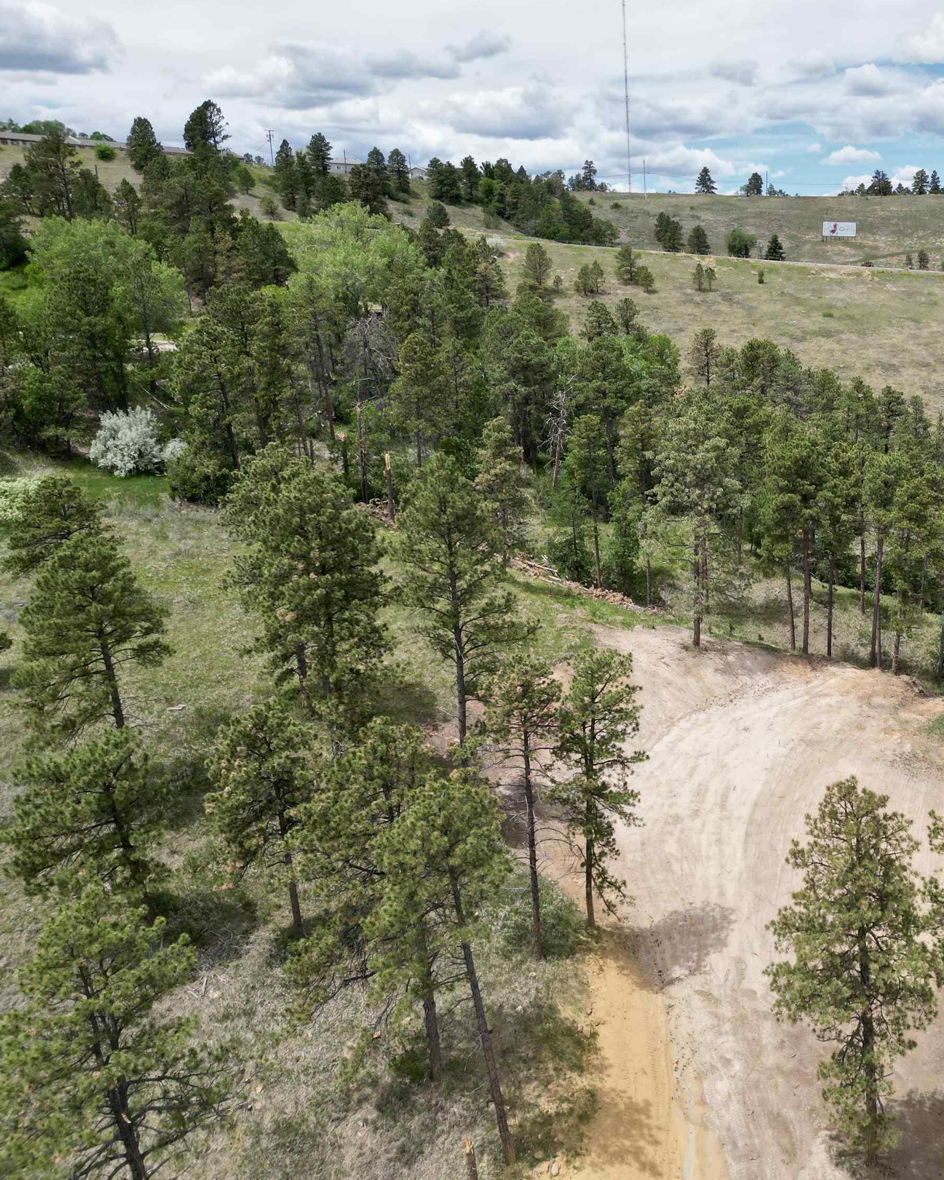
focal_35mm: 32
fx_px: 1118
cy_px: 580
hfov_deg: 43.4
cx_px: 771
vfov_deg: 55.7
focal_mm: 6.72
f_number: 1.7
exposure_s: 1/3200
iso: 200
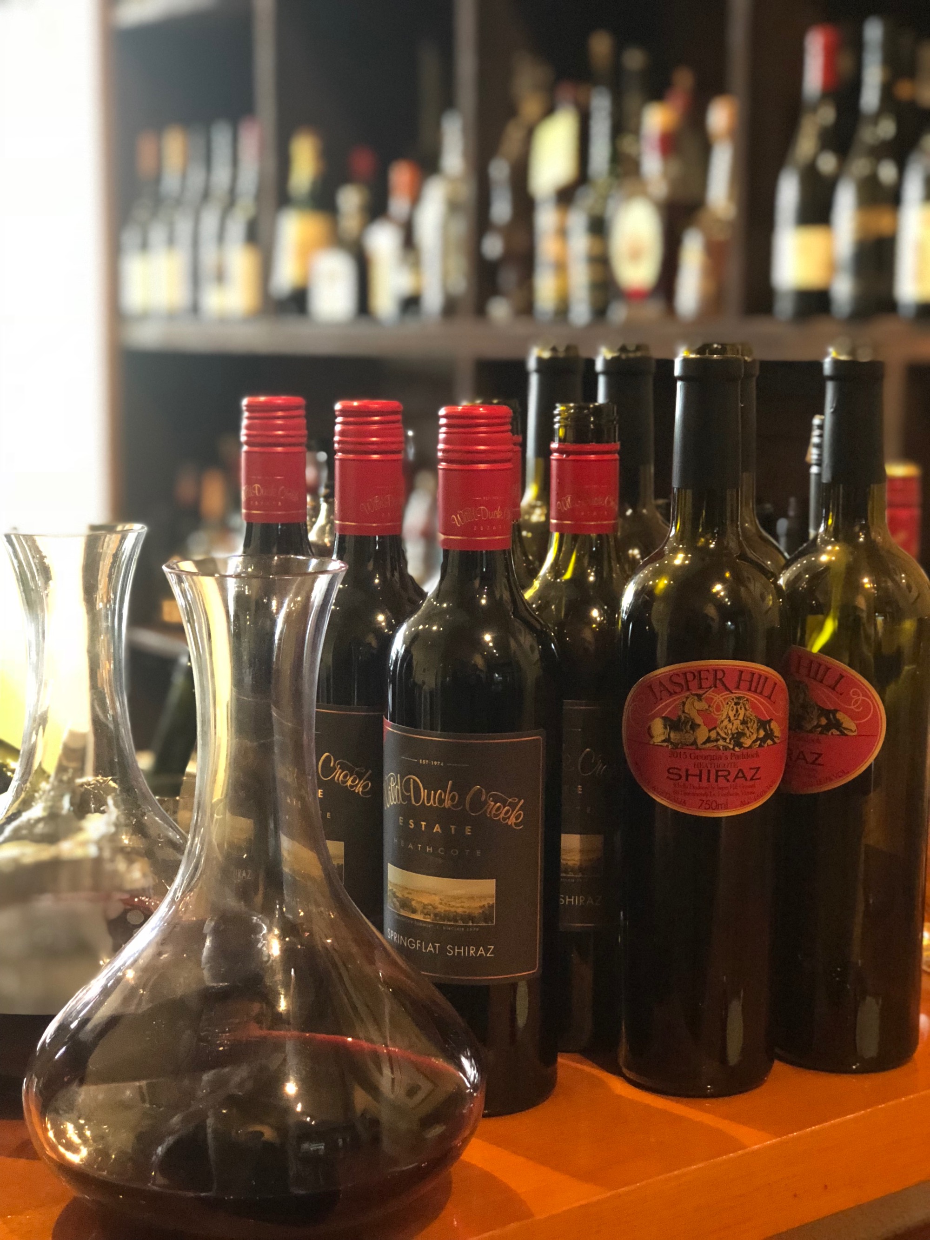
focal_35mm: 57
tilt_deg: -7.5
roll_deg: +0.8
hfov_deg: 25.7
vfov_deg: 33.8
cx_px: 465
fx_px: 2042
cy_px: 620
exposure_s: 1/50
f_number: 2.8
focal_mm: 6.6
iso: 1250
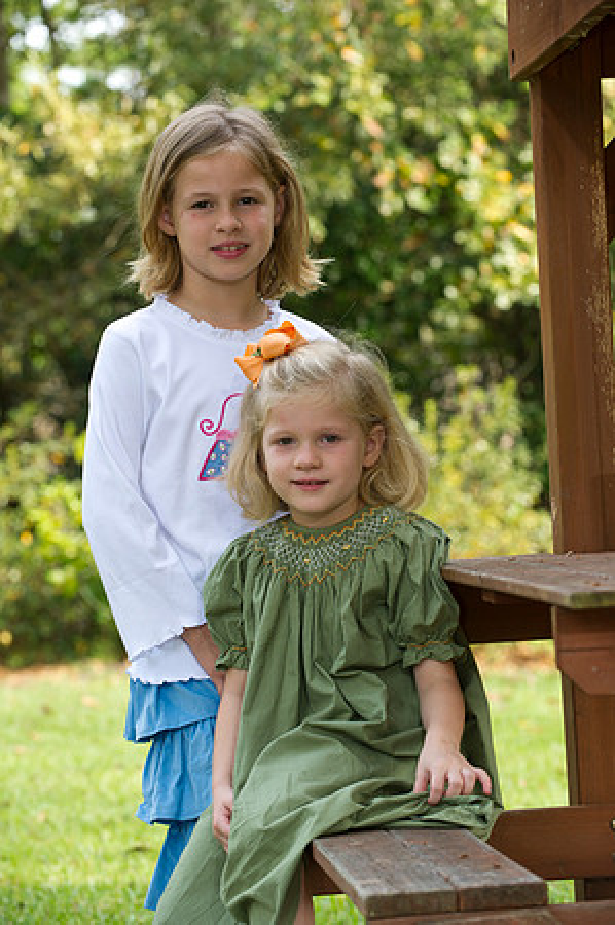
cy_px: 462
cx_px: 308
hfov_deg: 11.8
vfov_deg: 17.7
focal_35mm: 116
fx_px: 2979
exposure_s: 1/100
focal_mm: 116
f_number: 5
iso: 320
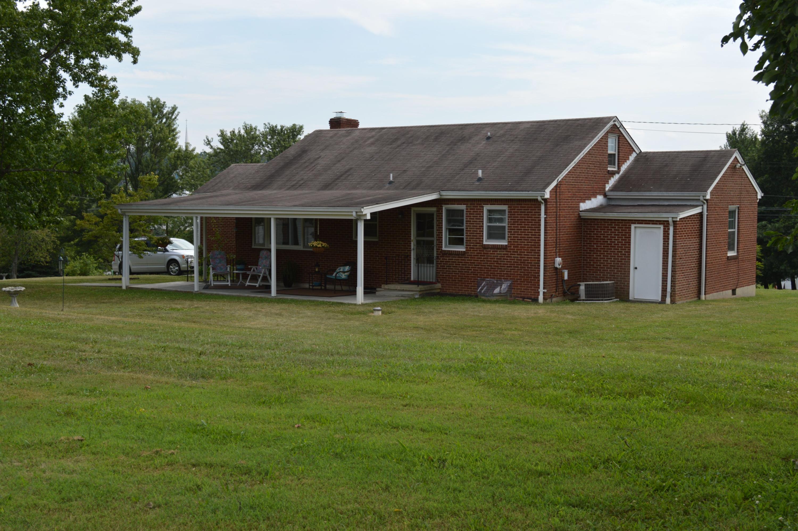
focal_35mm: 45
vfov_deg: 29.8
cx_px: 399
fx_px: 997
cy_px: 266
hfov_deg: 43.6
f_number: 8
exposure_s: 1/160
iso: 100
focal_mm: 30
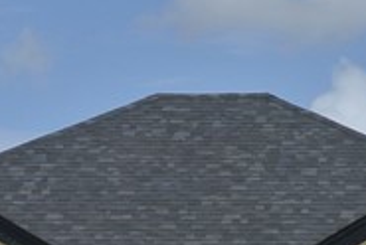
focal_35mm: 257
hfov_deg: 8.0
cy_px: 190
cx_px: 359
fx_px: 2617
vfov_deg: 5.4
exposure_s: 1/1000
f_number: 5.6
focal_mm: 16.3
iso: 100
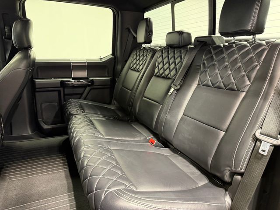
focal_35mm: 24
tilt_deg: -14.8
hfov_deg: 71.6
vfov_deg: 56.8
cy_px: 105
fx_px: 194
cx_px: 140
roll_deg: -3.1
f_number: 1.78
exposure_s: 1/60
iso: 640
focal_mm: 6.76
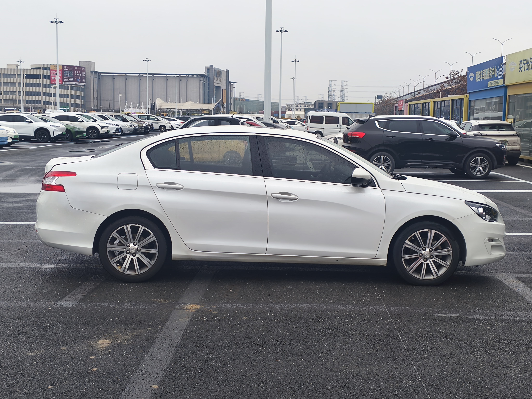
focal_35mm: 42
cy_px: 200
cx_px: 266
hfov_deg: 44.8
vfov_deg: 34.3
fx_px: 645
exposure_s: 1/109
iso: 80
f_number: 1.6
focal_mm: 5.84
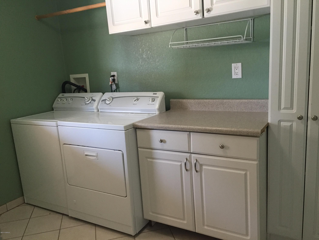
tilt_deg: -12.0
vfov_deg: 48.2
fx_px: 267
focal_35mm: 29
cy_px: 120
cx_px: 160
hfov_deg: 61.7
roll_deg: +1.9
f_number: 2.2
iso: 160
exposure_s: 1/30
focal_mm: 4.15
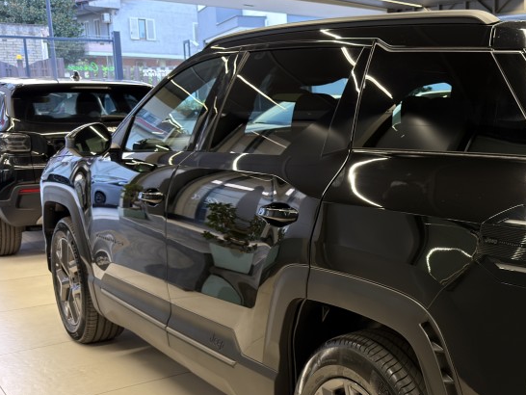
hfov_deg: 39.2
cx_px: 470
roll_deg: -0.1
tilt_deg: -11.5
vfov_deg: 32.1
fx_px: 684
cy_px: 238
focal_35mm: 45
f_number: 1.78
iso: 320
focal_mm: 6.76
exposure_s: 1/40
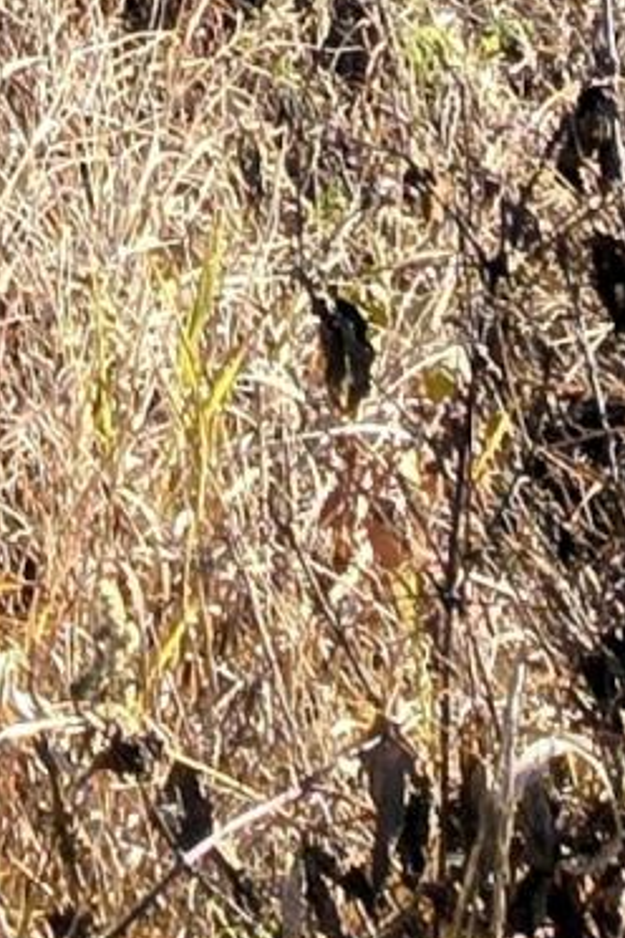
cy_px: -1553
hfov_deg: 11.2
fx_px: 2838
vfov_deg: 12.6
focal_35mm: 109
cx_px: -685
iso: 50
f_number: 2.2
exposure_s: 1/1538
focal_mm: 2.2
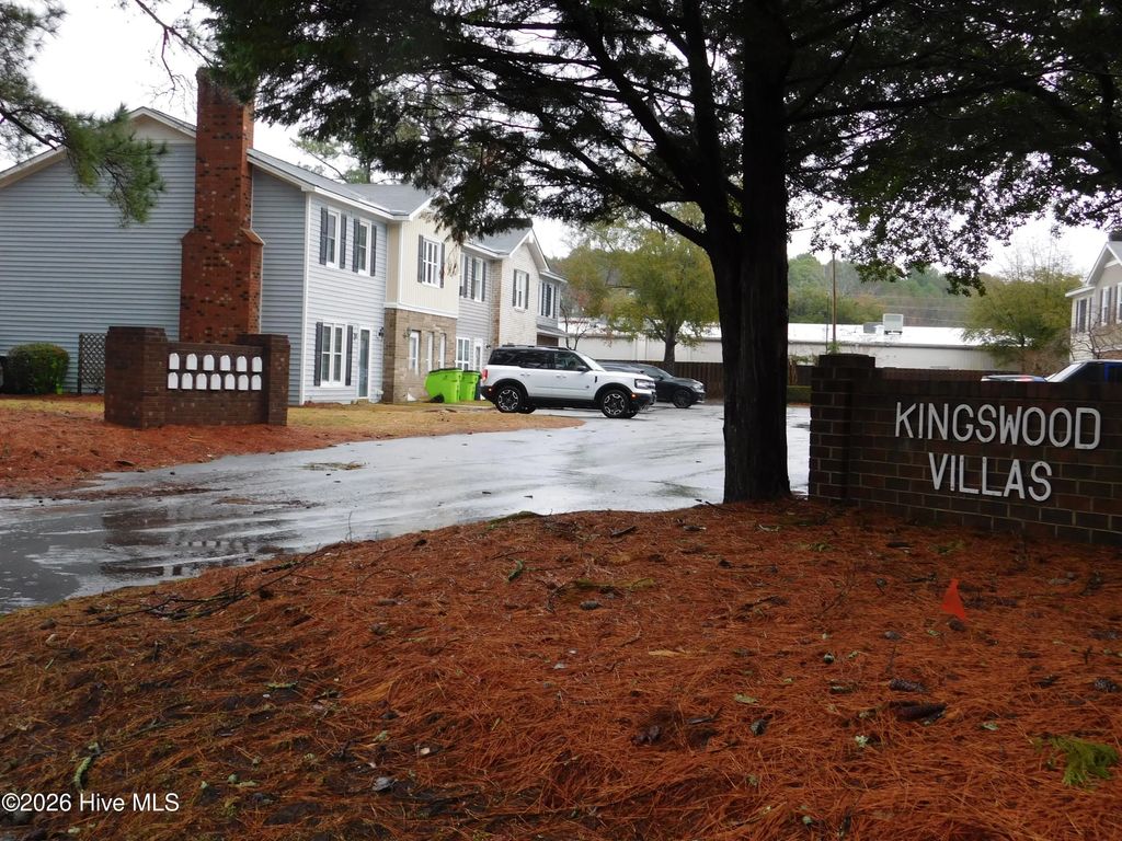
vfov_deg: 36.0
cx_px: 561
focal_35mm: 40
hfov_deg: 46.8
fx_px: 1297
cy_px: 420
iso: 125
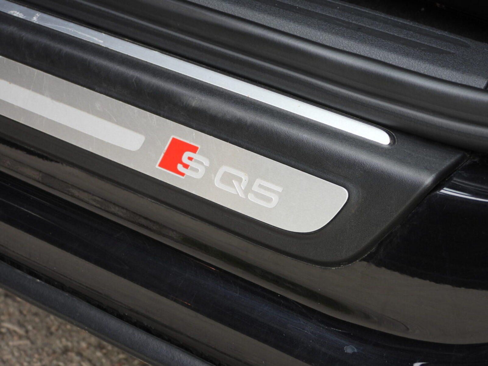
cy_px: 183
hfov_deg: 21.5
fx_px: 1283
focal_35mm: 91
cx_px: 244
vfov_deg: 16.2
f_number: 3.5
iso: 110
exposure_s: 1/60
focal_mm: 16.3
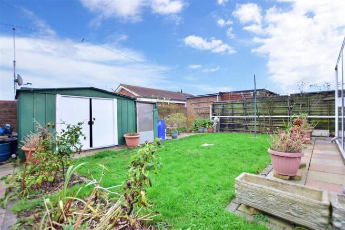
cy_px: 115
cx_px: 172
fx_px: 144
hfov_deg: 100.4
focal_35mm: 15
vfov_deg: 77.3
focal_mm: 10
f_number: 5
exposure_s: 1/100
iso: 200
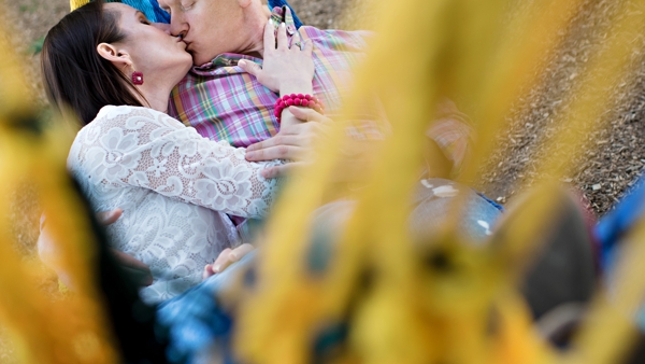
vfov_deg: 21.8
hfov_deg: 37.7
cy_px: 152
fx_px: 941
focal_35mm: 55
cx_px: 382
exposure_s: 1/500
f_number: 2.8
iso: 400
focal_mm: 35
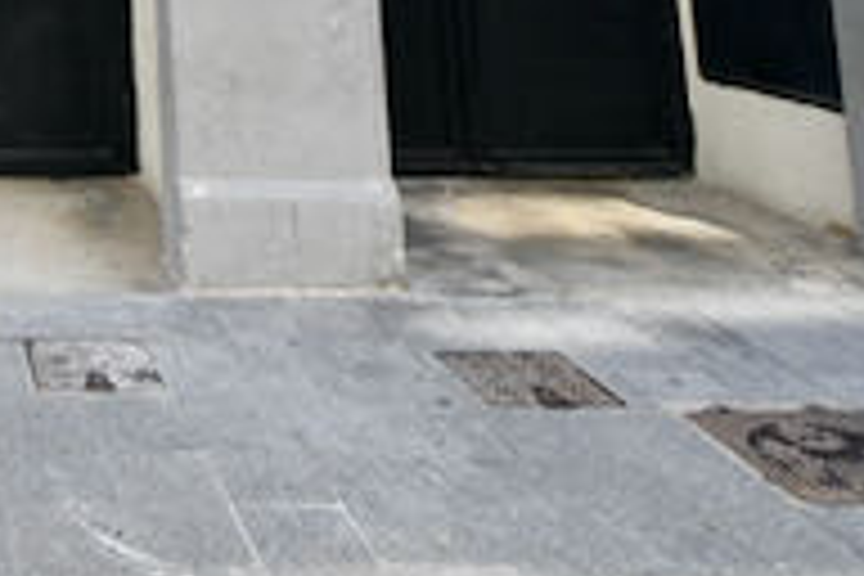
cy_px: -277
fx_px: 1200
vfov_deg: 22.4
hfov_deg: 33.4
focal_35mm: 50
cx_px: -130
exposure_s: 1/250
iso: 400
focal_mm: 10
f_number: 5
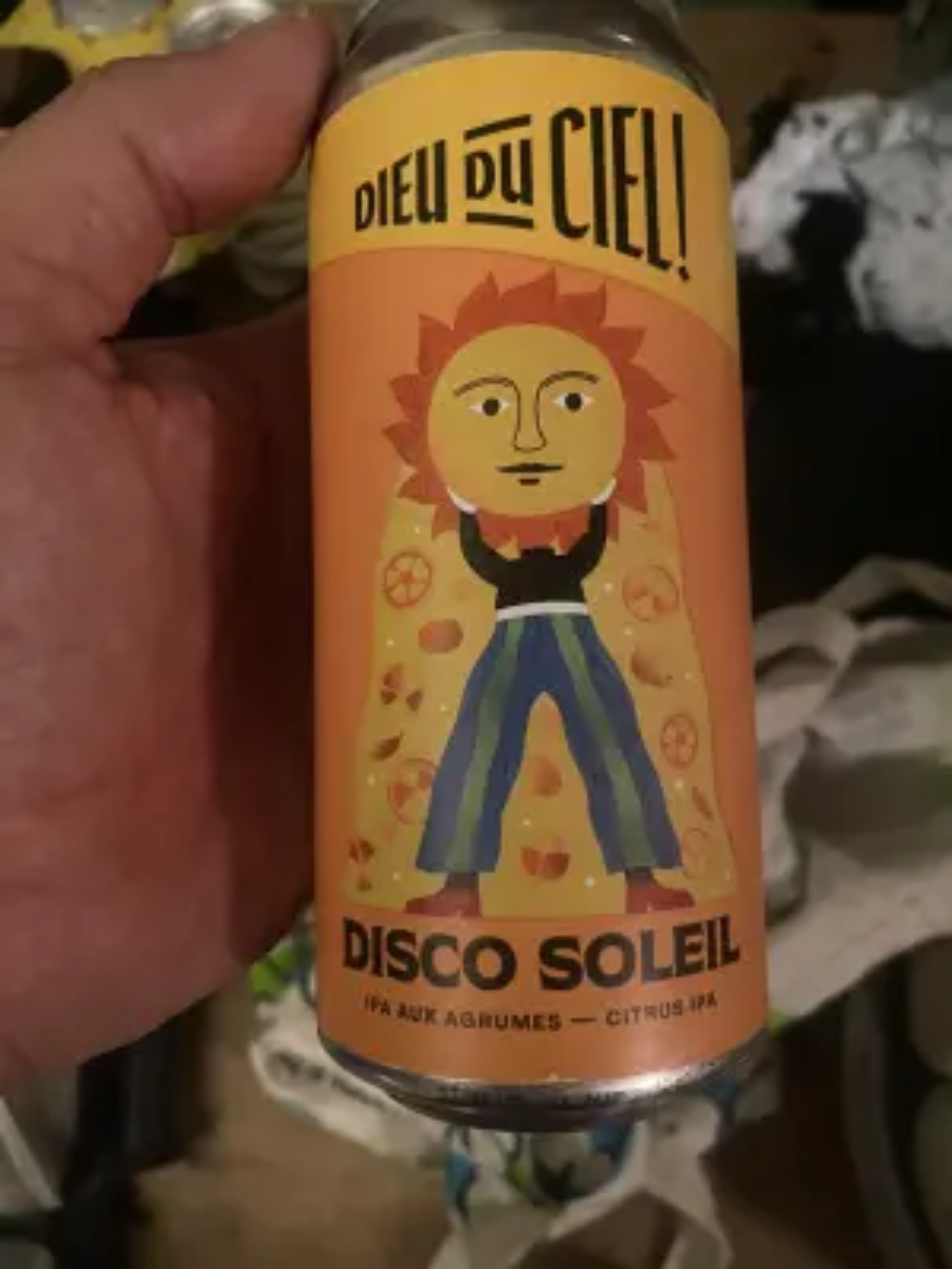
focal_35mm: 25
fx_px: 917
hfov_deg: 54.9
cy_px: 634
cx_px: 476
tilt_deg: -72.9
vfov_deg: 69.4
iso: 800
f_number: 1.8
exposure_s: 1/25
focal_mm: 4.25
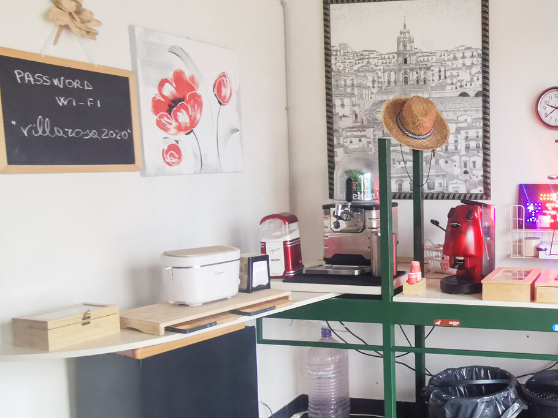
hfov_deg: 44.3
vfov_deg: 39.7
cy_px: 214
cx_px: 549
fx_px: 580
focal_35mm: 36
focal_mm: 2.35
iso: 400
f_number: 2.2
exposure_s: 1/24
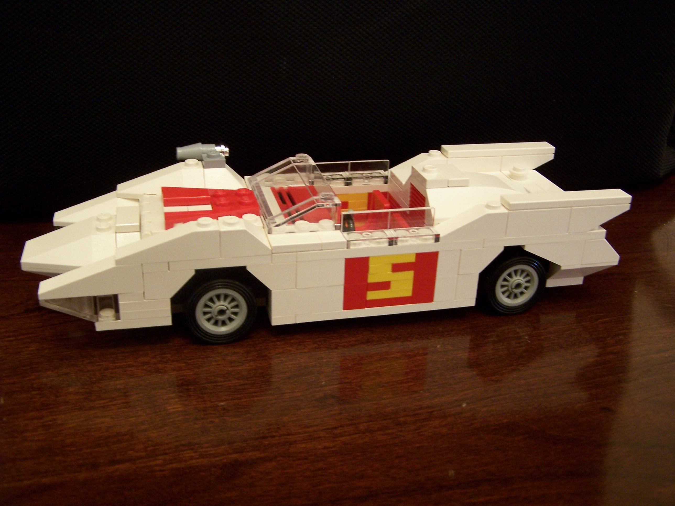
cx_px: 338
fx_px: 741
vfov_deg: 37.7
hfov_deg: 49.0
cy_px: 253
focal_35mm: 38
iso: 140
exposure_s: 1/8
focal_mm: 6.3
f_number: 2.8
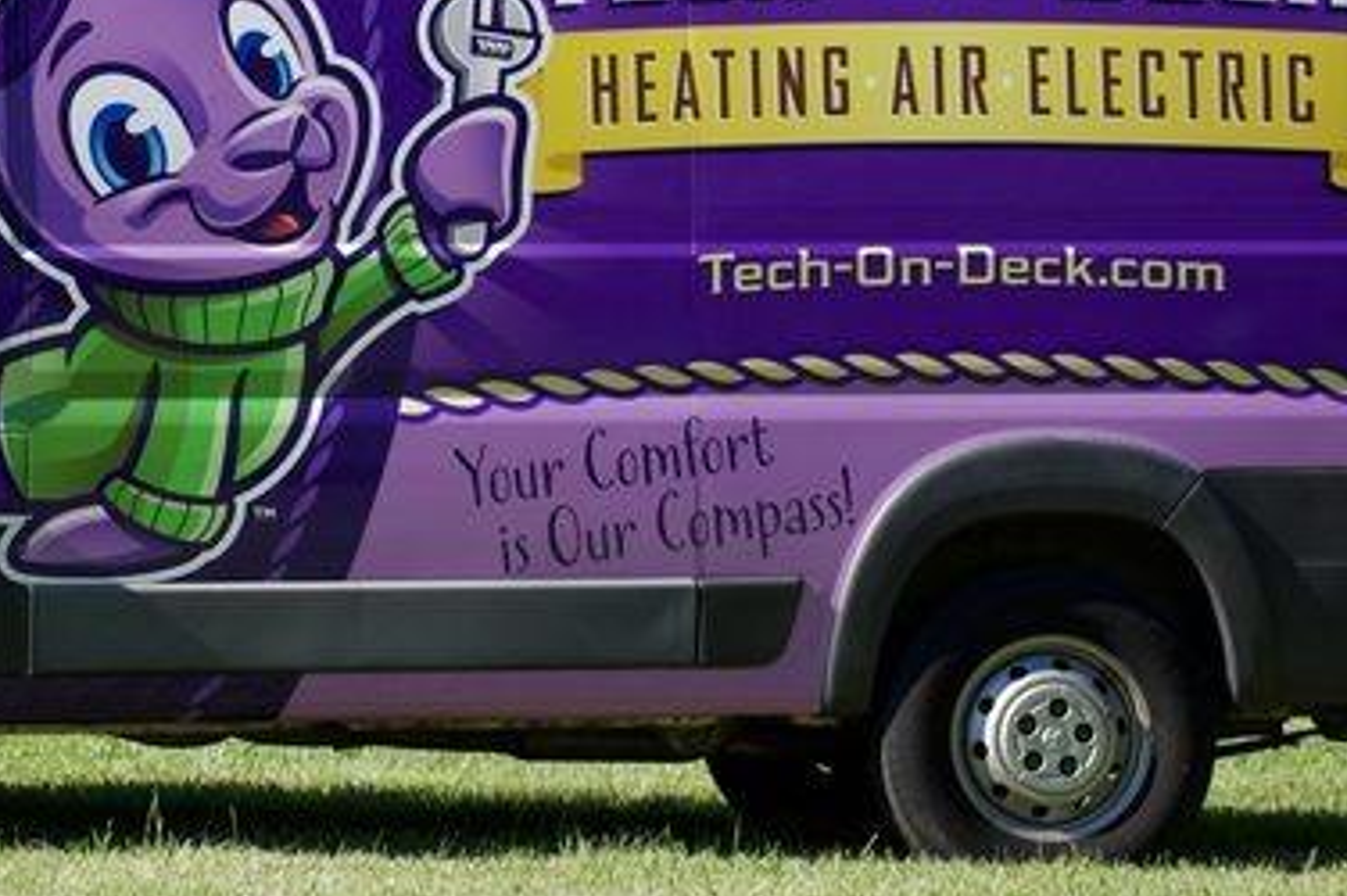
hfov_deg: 8.3
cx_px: 204
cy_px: 281
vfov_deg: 5.5
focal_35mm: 249
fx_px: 9308
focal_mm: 78
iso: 200
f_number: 4.8
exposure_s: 1/1000
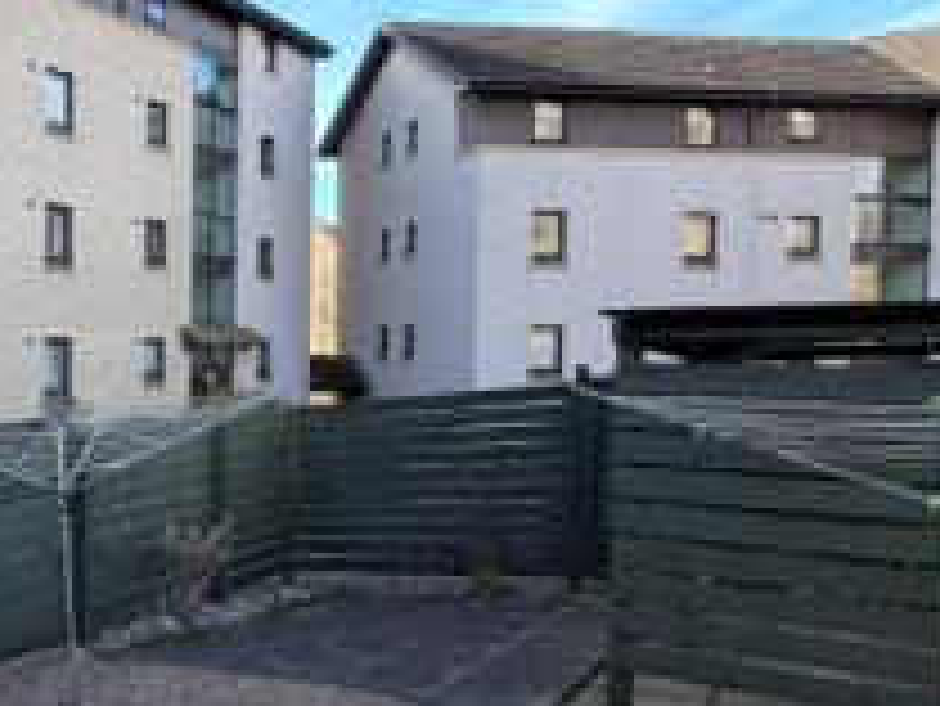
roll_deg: -0.1
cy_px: 371
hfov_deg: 42.5
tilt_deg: -2.2
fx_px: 1060
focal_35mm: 39
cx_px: 38
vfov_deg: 36.8
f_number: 2.2
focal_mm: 2.22
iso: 64
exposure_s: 1/502
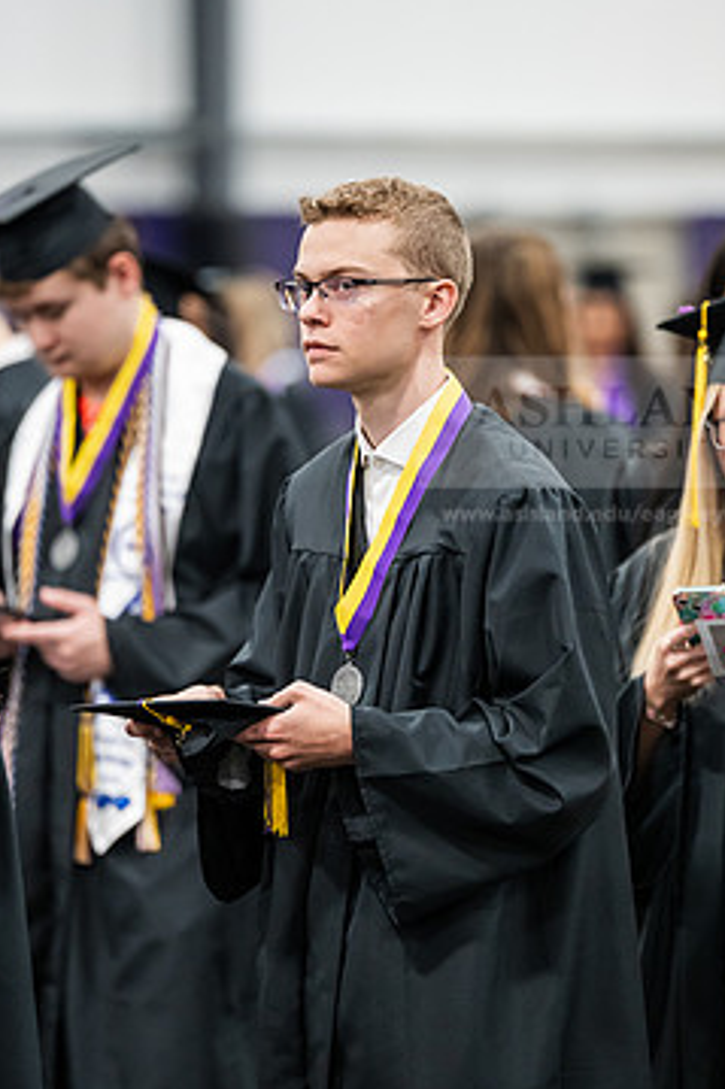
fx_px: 7589
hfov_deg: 5.5
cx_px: 370
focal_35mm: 251
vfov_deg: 8.2
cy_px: 546
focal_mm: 200
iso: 4000
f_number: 2.8
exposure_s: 1/200
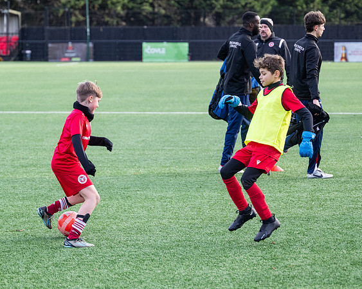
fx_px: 1634
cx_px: 153
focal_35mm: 153
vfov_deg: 10.1
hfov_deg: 12.6
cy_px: 170
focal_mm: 115
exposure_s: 1/1250
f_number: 4
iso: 800
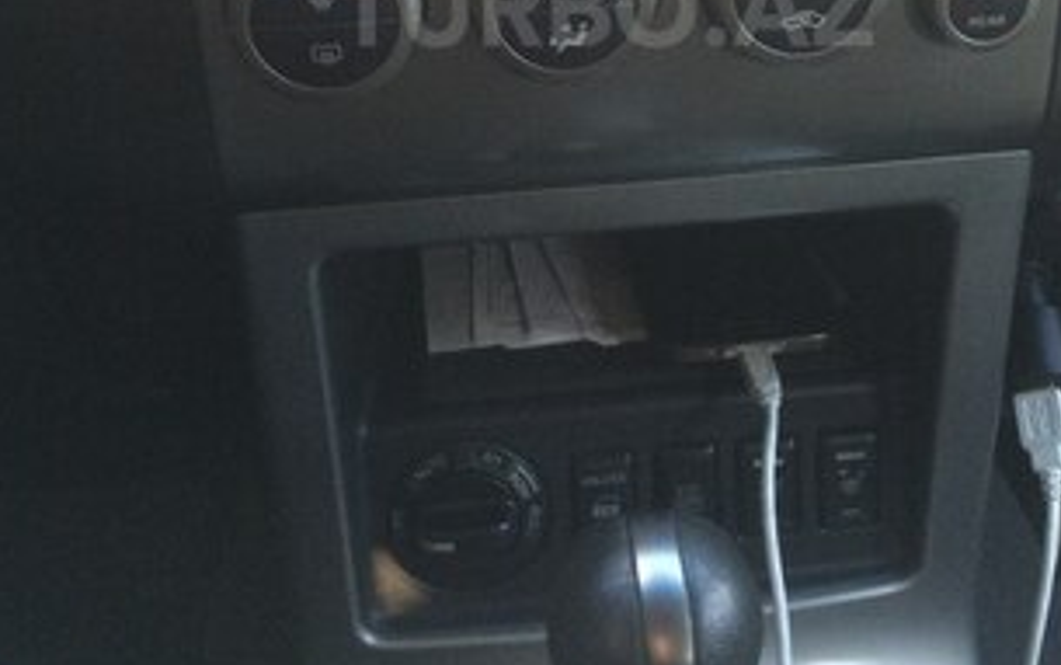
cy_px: 7
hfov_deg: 40.2
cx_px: 605
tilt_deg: -33.2
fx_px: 1447
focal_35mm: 50
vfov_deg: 24.7
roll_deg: +0.7
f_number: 2.2
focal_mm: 4.15
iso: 64
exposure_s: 1/33
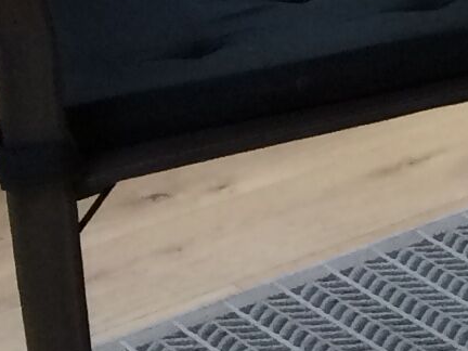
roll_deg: -1.3
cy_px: -269
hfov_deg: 7.6
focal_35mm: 219
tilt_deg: -18.1
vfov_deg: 6.6
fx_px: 2961
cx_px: 1552
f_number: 2.2
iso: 64
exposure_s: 1/33
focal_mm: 4.15
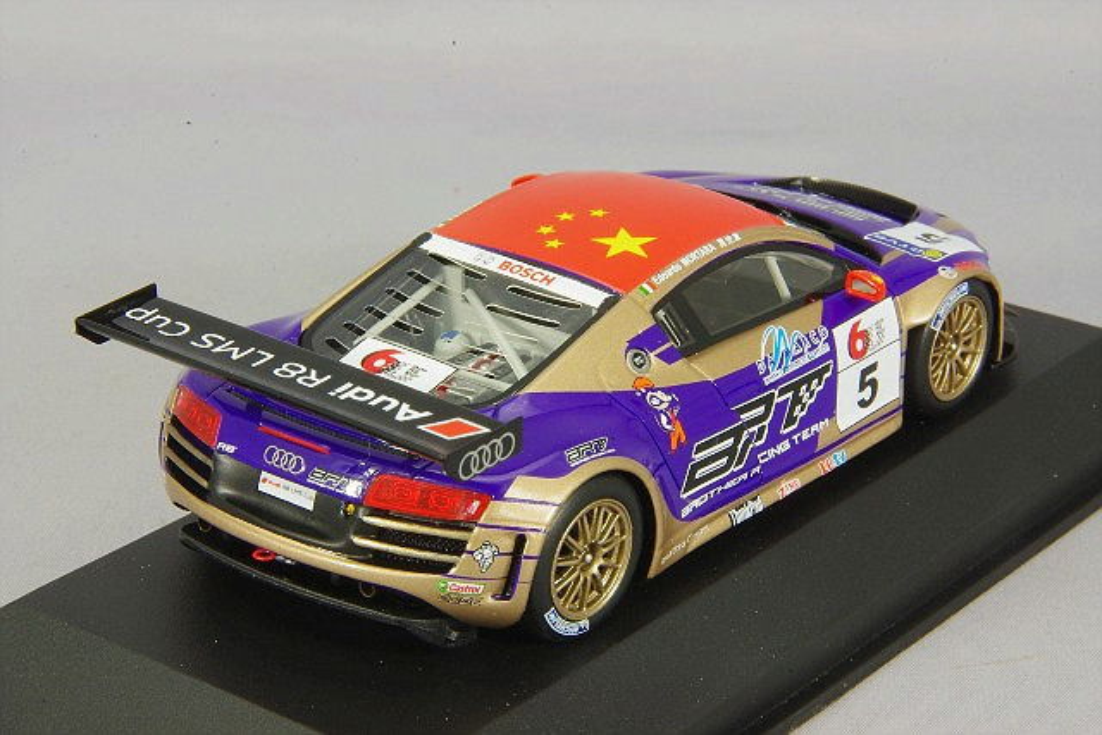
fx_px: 3429
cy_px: 368
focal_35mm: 112
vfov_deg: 12.2
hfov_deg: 18.3
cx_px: 551
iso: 400
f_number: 32
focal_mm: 75
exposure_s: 1
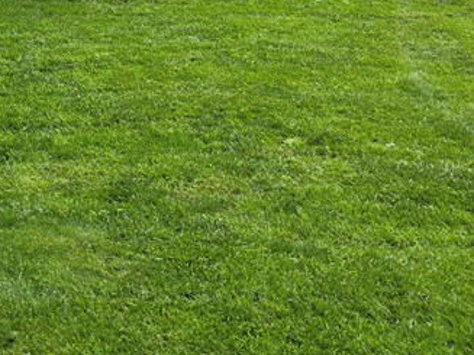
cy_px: -194
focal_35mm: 72
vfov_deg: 18.0
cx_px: -252
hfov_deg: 22.0
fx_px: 986
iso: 12
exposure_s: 1/286
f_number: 1.7
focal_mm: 6.3
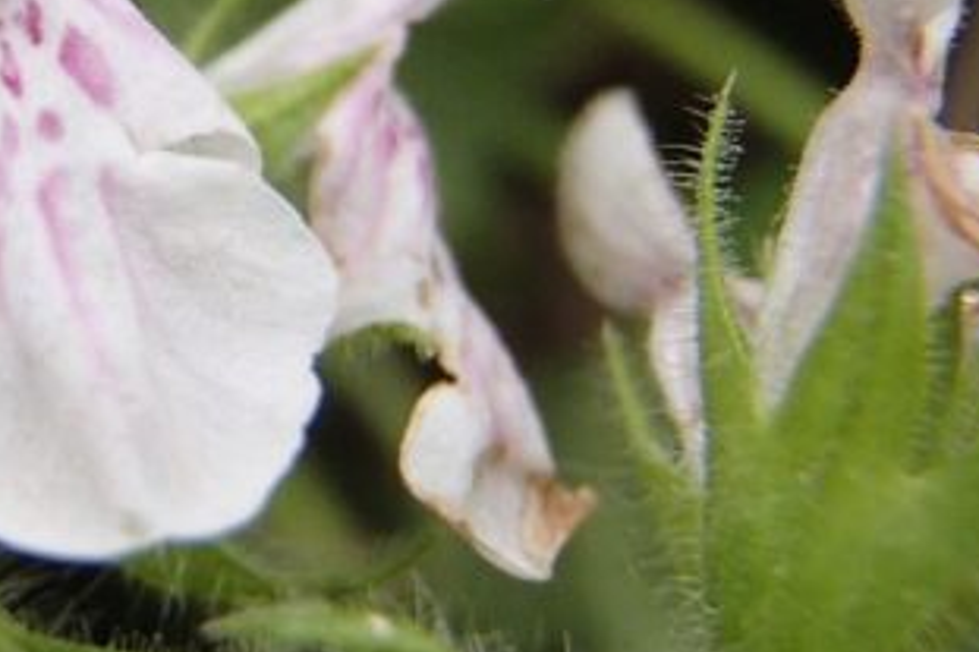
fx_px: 2582
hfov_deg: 20.8
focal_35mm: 95
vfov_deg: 14.3
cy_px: 126
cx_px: 19
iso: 250
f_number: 4.7
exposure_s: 1/160
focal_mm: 6.64
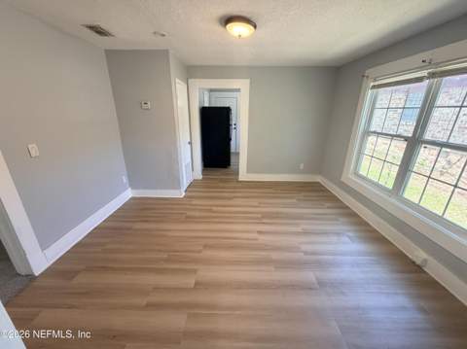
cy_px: 174
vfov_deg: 85.6
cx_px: 234
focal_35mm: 14
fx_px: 189
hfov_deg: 102.1
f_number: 2.2
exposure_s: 1/121
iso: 250
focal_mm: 2.22
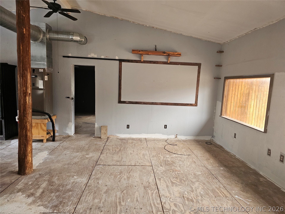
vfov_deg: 58.9
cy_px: 107
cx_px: 142
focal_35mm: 23
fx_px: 189
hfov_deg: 73.9
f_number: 1.7
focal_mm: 6.3
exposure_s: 1/120
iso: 400
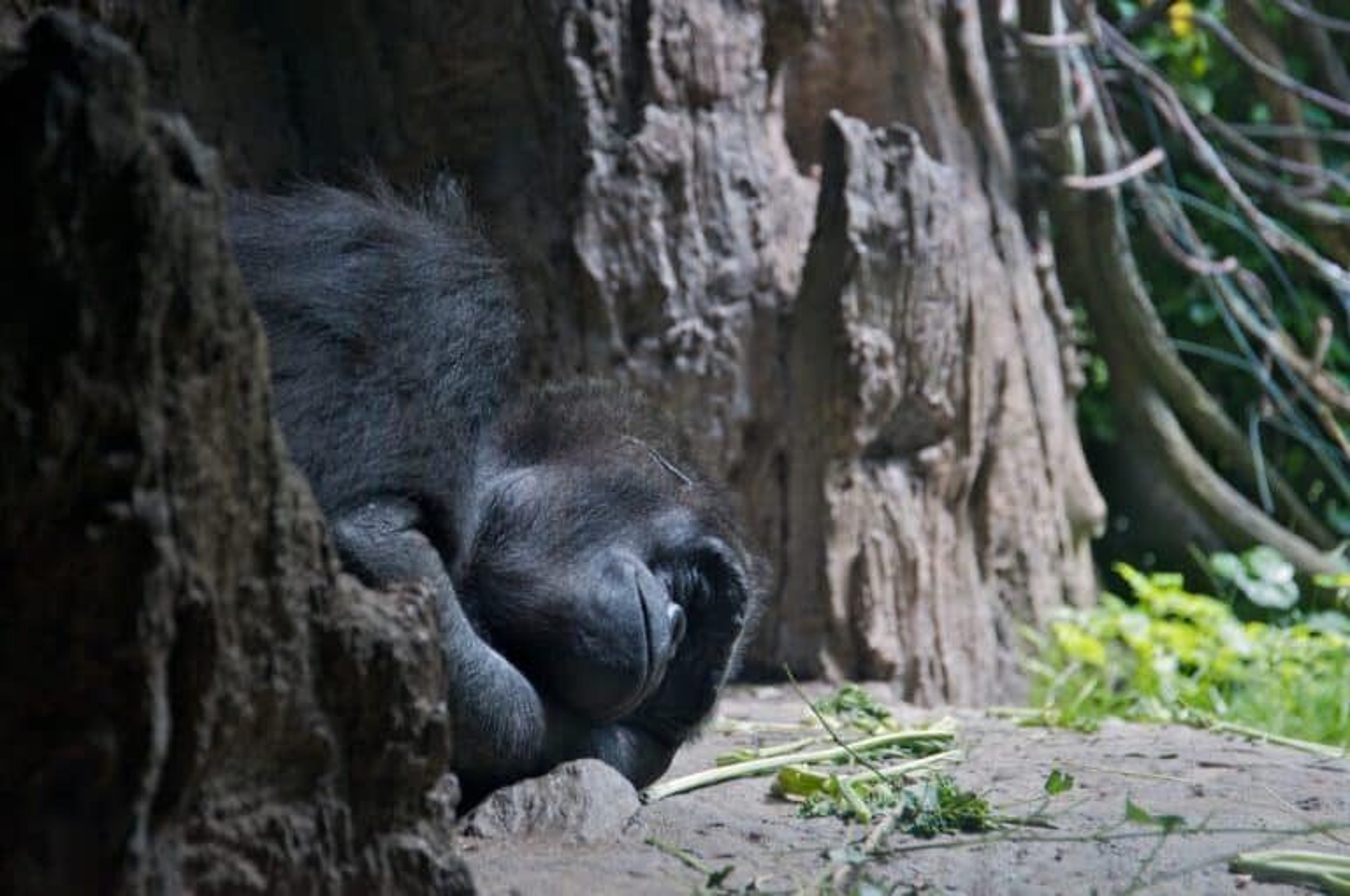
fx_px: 2921
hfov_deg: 26.0
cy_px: 448
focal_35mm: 78
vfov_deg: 17.4
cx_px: 675
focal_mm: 78
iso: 800
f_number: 5.3
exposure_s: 1/25
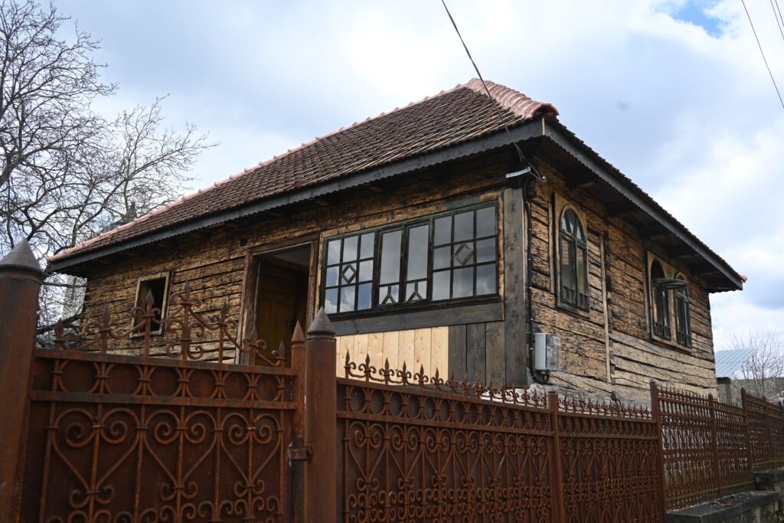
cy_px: 262
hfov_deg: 60.3
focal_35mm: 31
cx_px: 392
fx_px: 675
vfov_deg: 42.3
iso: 200
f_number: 6.3
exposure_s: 1/320
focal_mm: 31
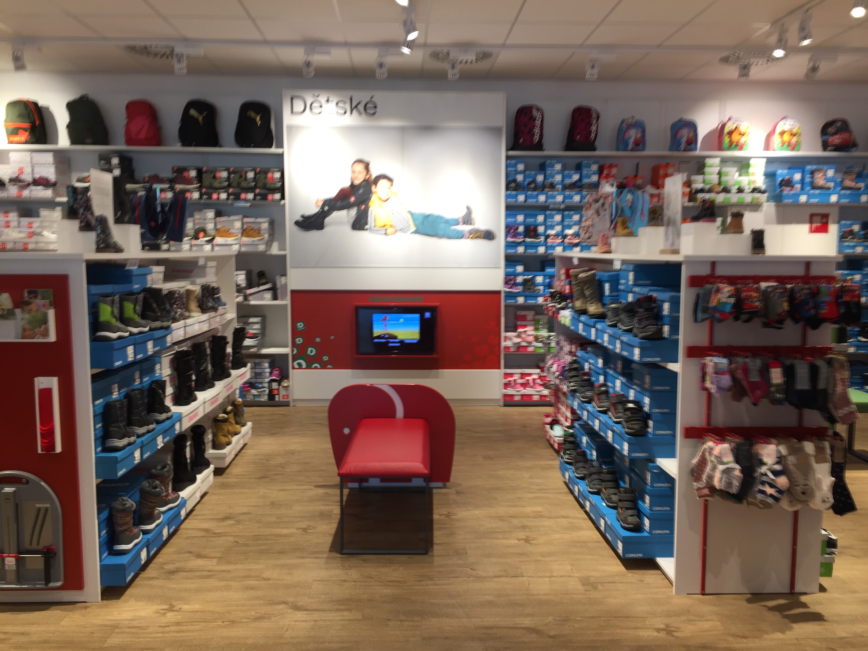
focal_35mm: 29
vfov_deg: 48.2
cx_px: 434
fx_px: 727
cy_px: 326
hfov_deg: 61.7
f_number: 2.2
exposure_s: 1/50
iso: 32
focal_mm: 4.15
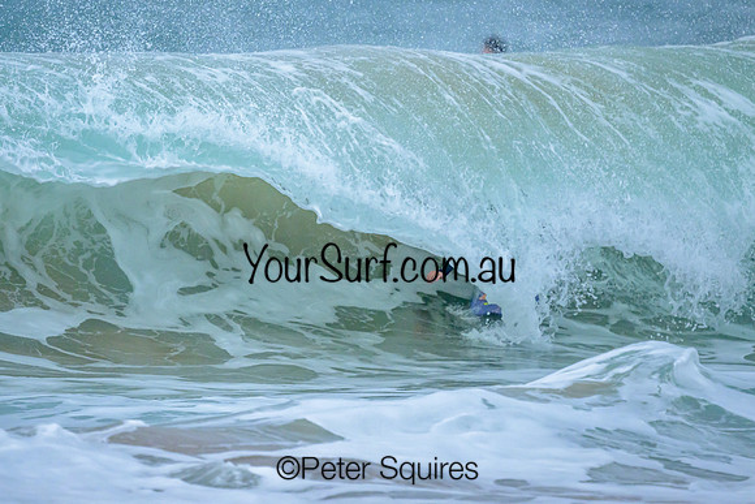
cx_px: 320
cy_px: 175
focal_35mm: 1094
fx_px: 22955
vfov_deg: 1.3
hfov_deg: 1.9
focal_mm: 800
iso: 1600
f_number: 6.3
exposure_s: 1/3200
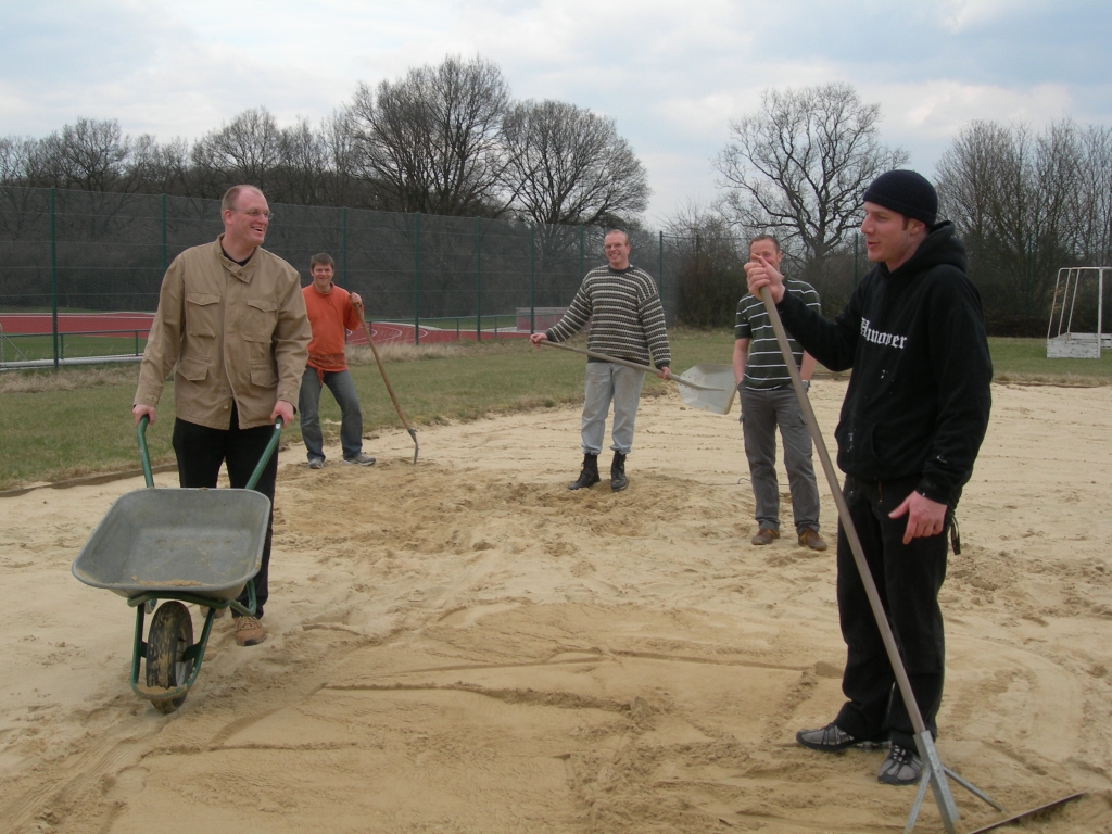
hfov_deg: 45.8
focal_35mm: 41
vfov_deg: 35.1
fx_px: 1317
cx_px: 556
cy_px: 417
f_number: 4.9
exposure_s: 1/187
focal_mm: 8.5
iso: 50
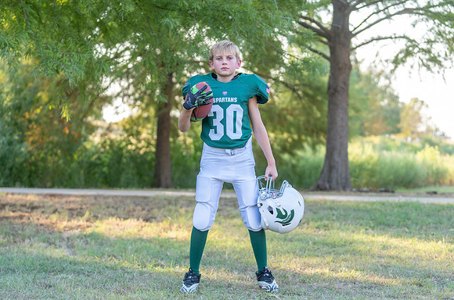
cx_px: 235
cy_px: 147
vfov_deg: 17.4
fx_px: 982
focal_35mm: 78
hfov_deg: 26.0
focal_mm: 70
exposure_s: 1/320
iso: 250
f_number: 2.8
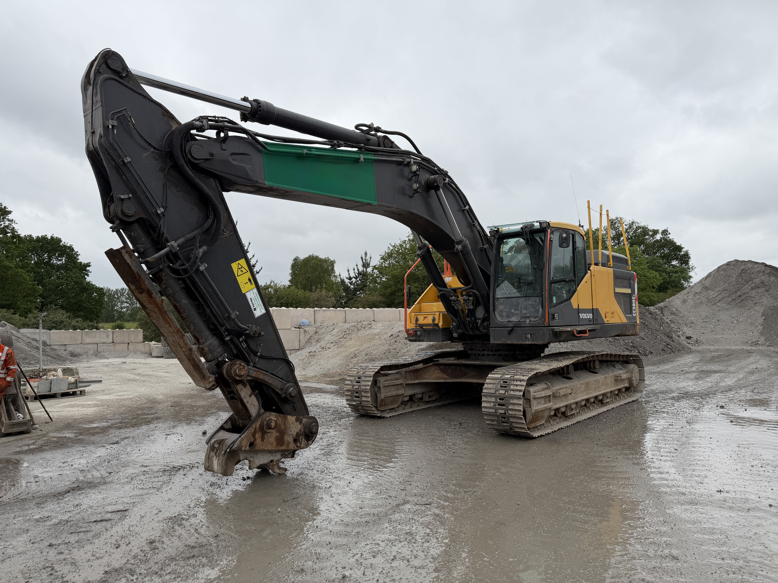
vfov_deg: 56.8
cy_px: 292
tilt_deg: +4.0
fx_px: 539
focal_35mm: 24
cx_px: 389
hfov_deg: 71.6
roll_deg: +1.0
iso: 80
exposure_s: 1/1464
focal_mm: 6.76
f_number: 1.78
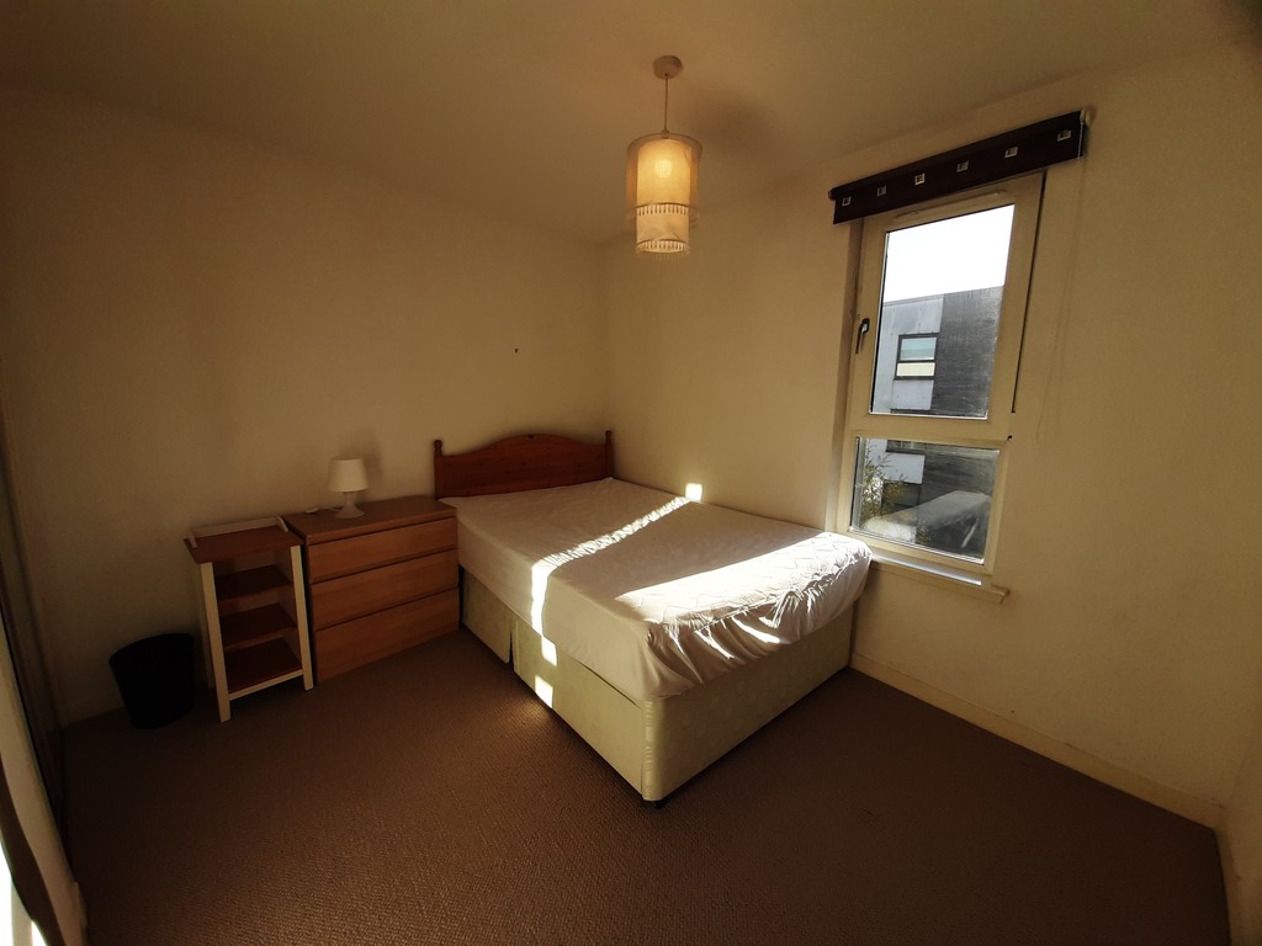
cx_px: 631
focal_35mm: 13
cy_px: 473
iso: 40
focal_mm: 1.42
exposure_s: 1/443
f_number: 2.2
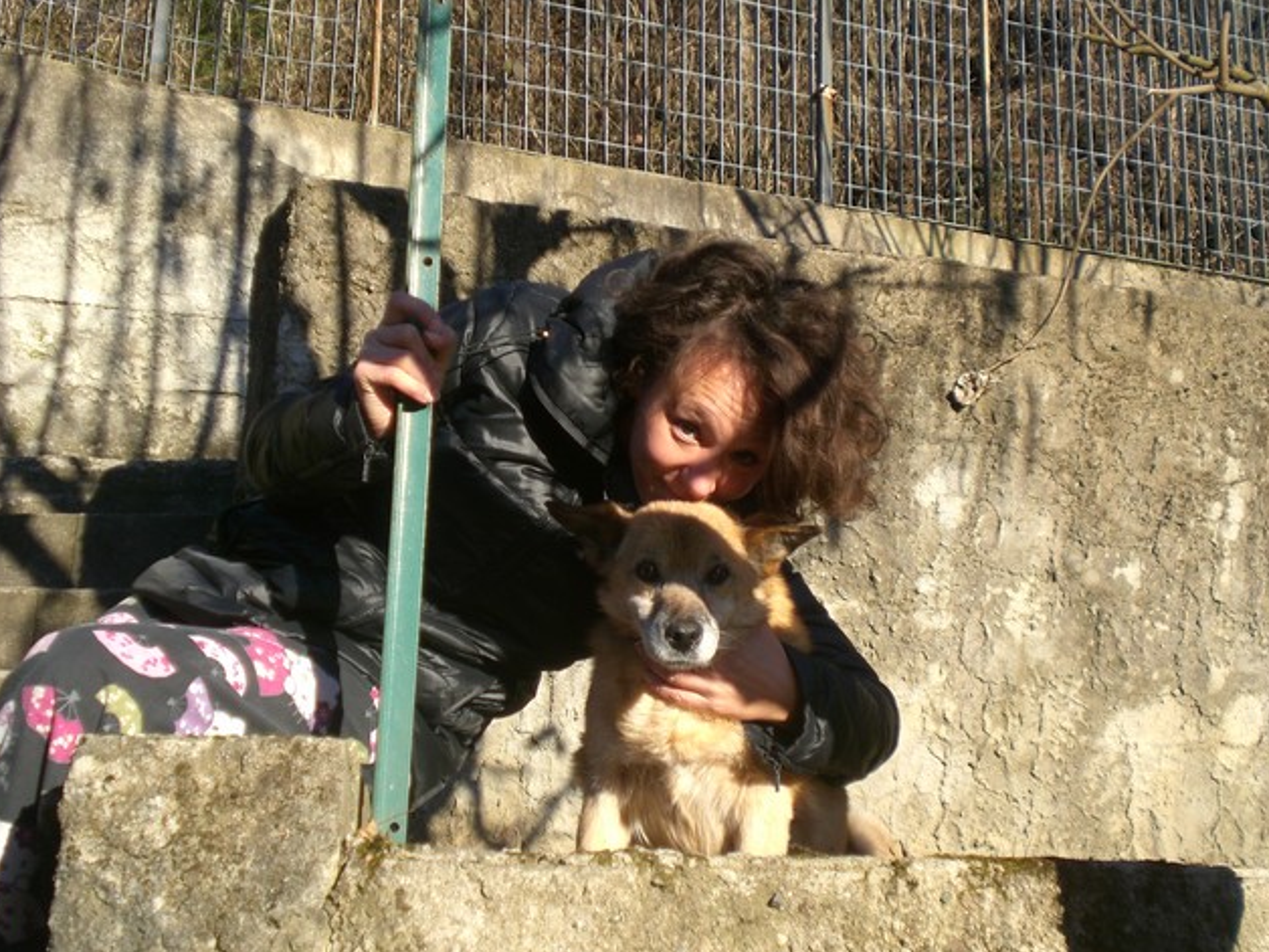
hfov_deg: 36.8
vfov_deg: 28.0
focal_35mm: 52
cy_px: 483
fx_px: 1906
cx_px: 634
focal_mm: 8.44
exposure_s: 1/320
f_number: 3.6
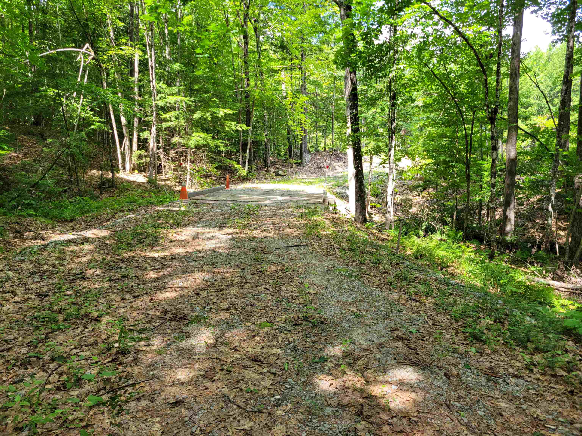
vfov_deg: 53.1
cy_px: 218
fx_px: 437
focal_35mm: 26
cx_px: 291
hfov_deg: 67.3
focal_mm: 5.4
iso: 40
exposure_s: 1/186
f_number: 1.8
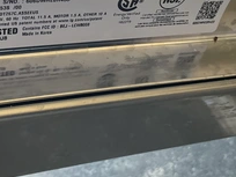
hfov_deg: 33.5
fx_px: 389
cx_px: 81
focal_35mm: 57
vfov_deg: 25.4
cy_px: 47
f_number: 1.8
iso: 50
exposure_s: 1/60
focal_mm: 3
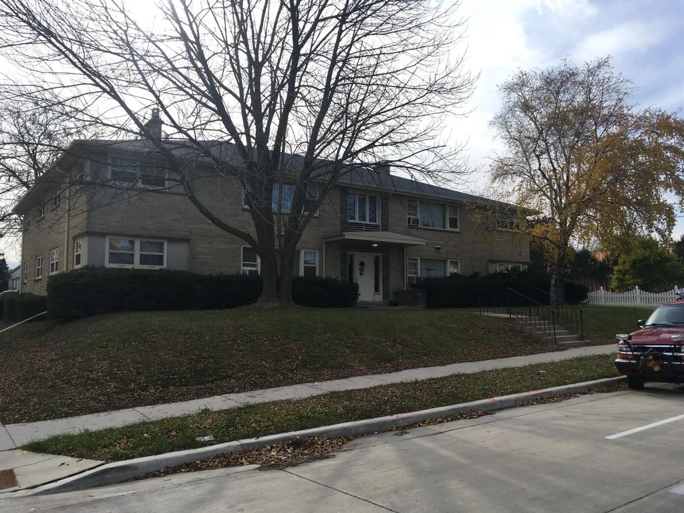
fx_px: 573
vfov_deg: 48.2
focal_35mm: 29
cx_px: 342
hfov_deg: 61.7
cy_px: 256
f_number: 2.2
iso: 25
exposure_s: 1/1148
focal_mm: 4.15
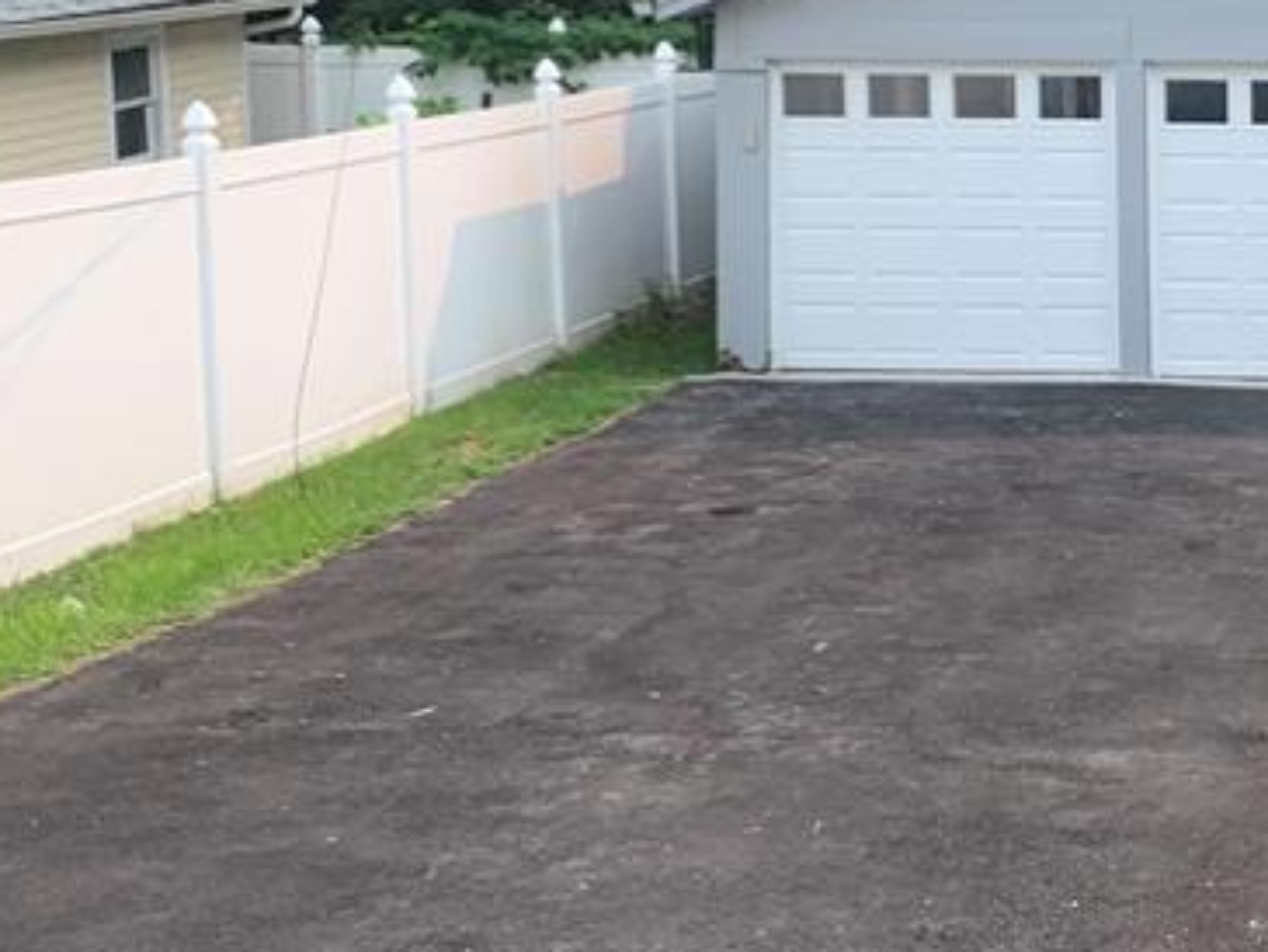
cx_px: 1355
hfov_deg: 25.0
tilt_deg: -7.8
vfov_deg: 20.1
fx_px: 2675
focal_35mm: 73
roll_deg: -0.5
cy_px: 309
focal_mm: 4.25
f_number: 1.8
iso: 25
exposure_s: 1/894
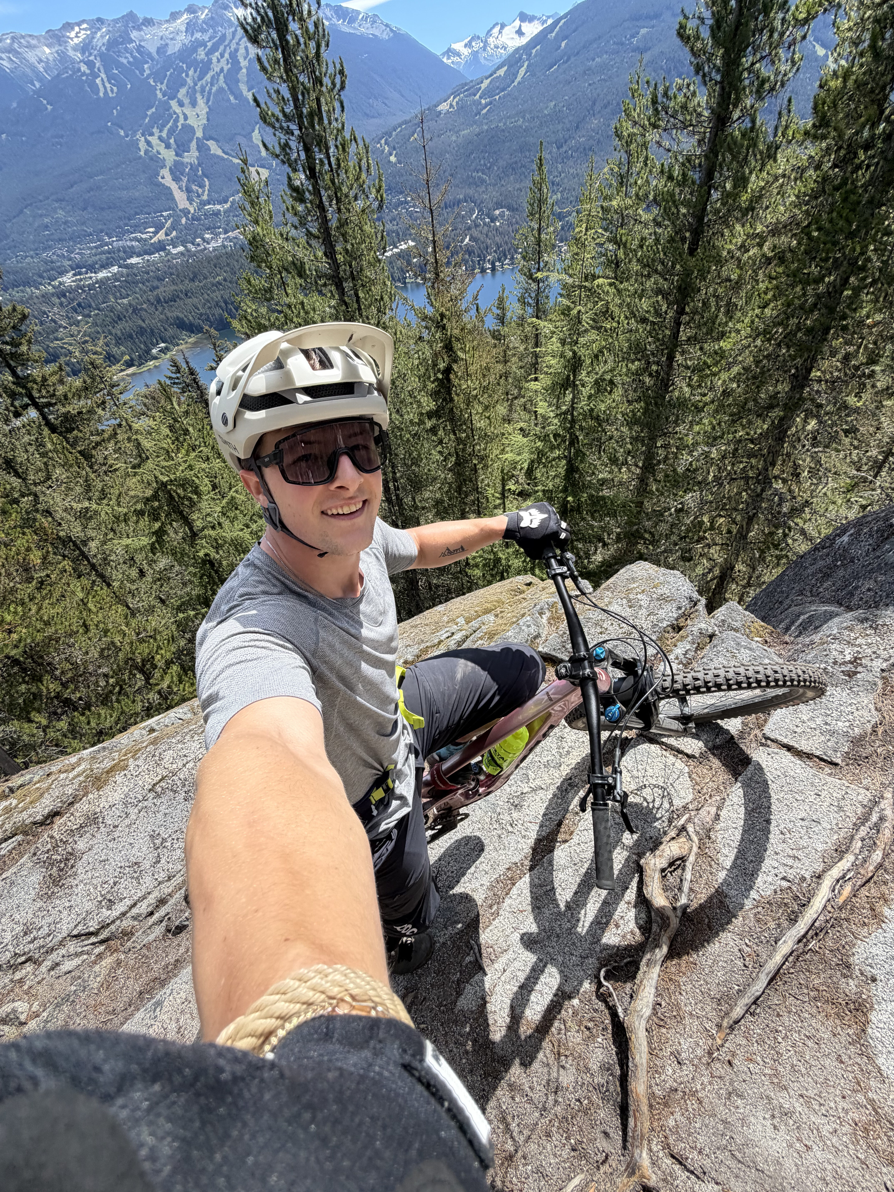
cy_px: 596
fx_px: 482
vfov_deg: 102.1
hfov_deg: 85.7
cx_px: 447
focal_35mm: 14
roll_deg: +9.9
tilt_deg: -44.8
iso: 40
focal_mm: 2.22
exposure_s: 1/686
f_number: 2.2
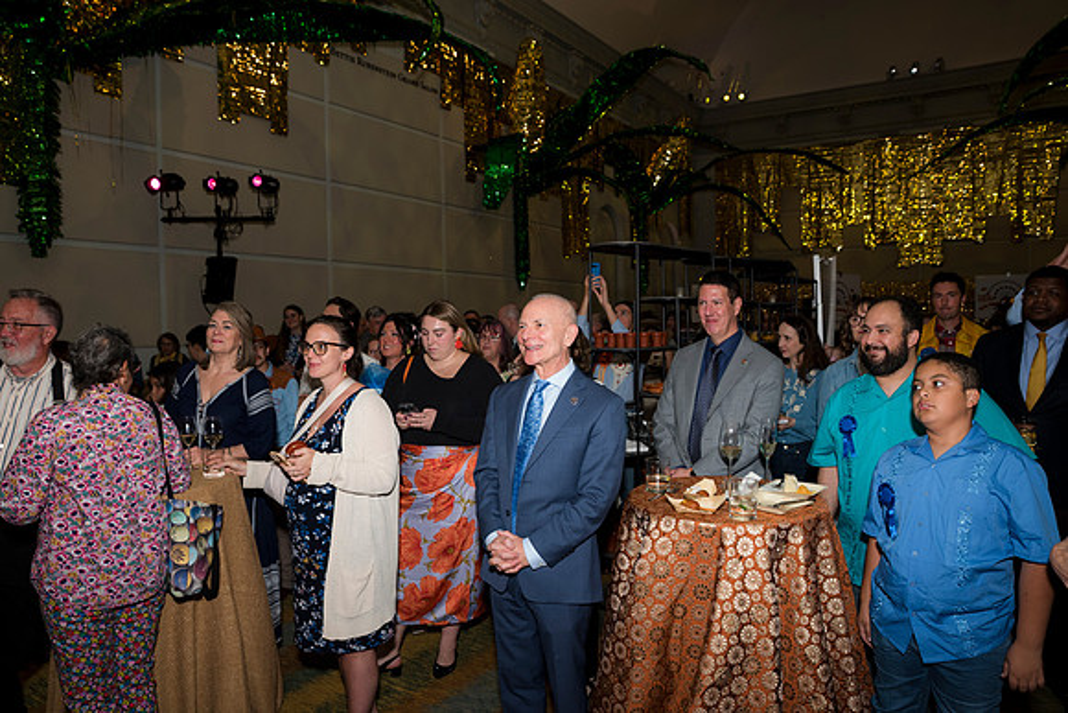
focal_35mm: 24
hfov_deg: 72.7
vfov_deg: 52.3
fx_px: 726
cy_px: 356
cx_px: 534
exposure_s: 1/160
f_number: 5.6
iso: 800
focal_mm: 24
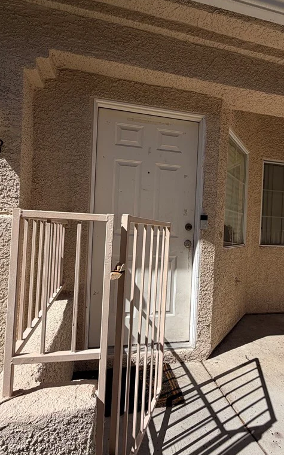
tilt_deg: -0.4
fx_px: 248
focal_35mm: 20
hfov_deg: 59.3
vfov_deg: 85.1
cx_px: 165
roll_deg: -2.5
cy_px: 227
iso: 20
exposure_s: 1/770
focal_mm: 2.22
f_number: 2.2
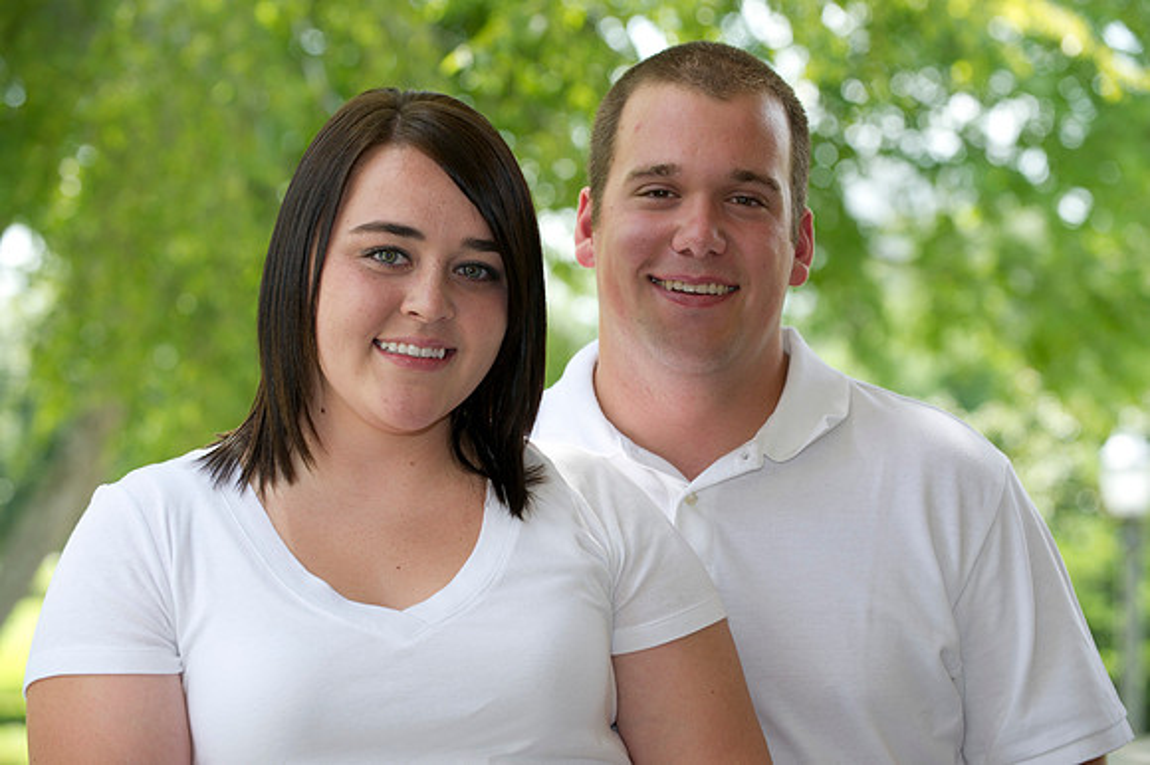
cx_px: 575
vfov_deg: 12.4
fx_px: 3512
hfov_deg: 18.6
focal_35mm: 110
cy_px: 382
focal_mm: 110
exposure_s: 1/125
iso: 200
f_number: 4.5
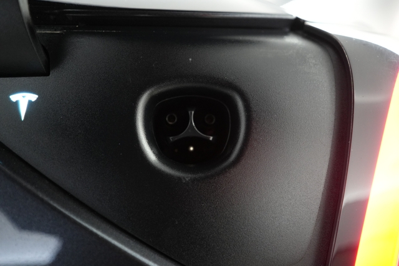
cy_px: 133
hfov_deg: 73.8
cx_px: 200
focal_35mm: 24
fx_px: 266
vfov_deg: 53.1
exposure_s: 1/60
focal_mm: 24
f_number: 2.8
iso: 3200
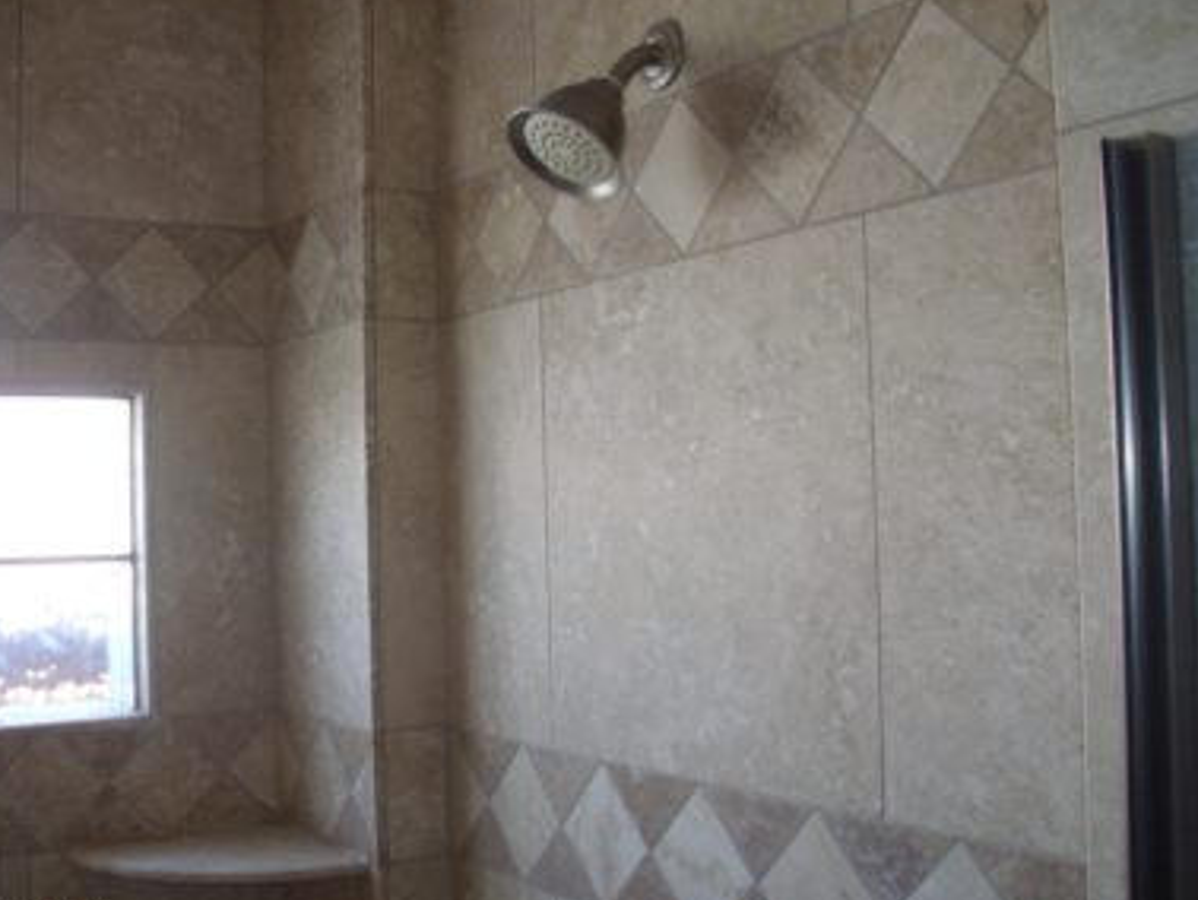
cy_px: 440
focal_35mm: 45
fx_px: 1558
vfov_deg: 32.2
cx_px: 542
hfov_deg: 42.0
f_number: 2.9
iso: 200
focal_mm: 6.3
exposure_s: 1/60
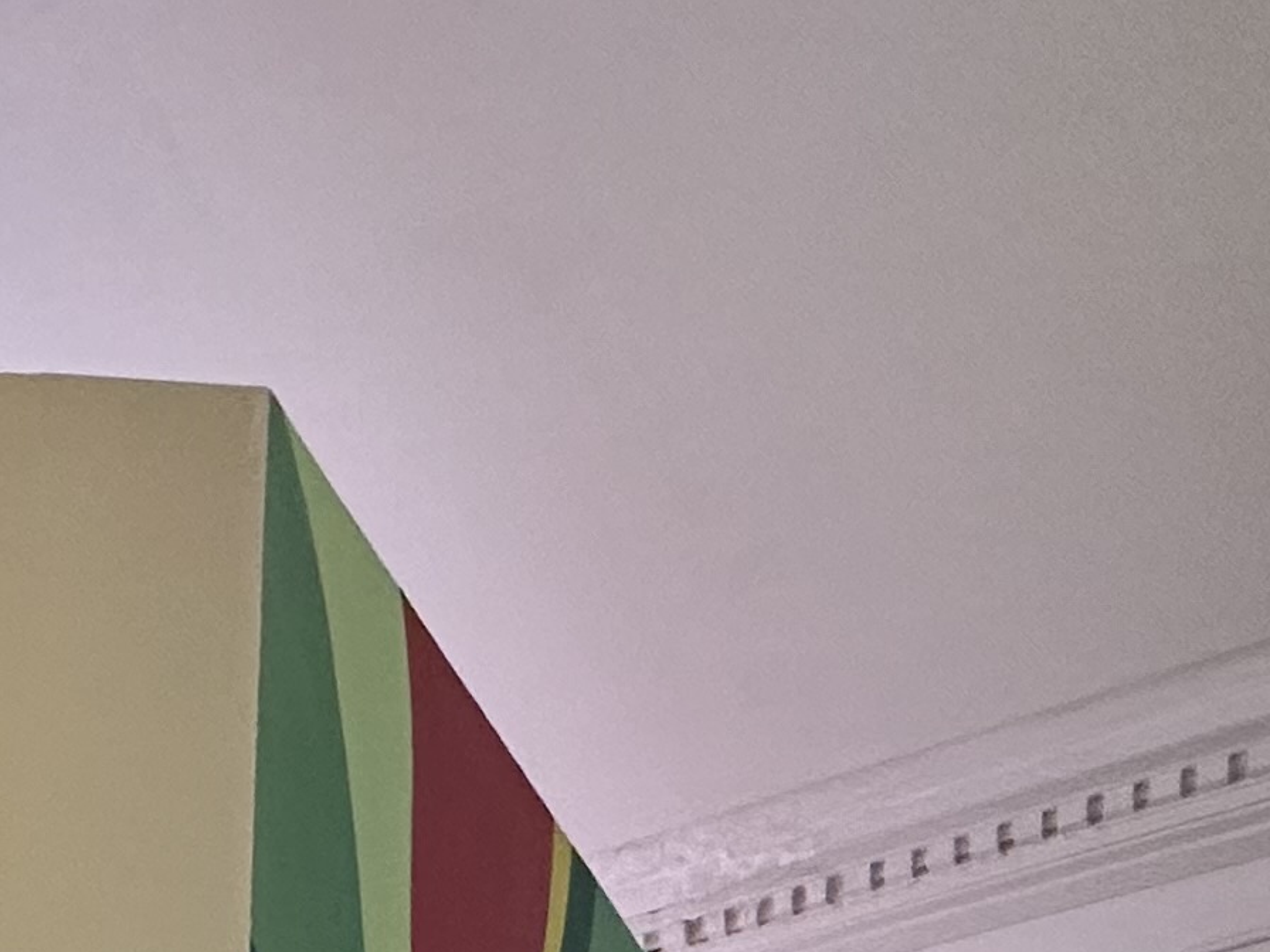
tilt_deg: +0.4
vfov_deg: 15.6
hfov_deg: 24.3
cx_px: -612
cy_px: 2138
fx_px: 2311
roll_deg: -2.3
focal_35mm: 63
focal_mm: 2.22
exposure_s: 1/120
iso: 160
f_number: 2.2
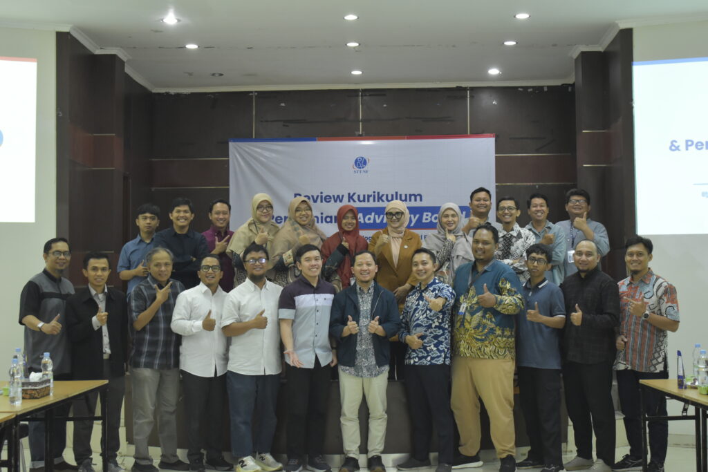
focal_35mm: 52
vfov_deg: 25.8
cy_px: 236
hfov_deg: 37.8
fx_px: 1033
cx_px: 354
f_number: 4.5
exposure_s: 1/60
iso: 2000
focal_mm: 35
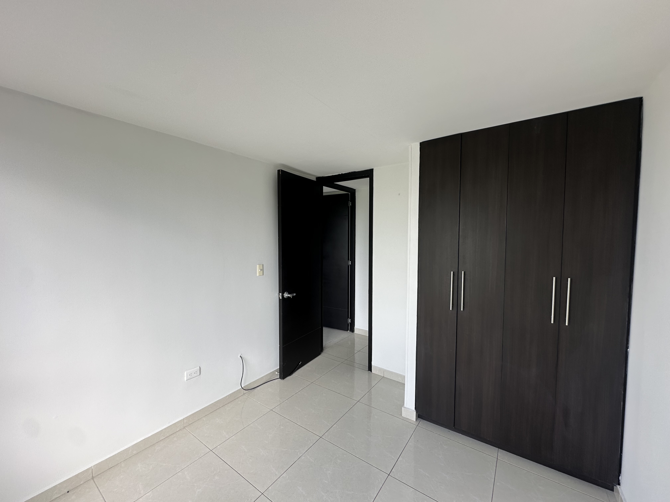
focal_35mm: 14
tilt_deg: -3.5
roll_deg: -1.4
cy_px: 251
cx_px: 335
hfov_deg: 102.1
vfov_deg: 85.7
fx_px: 271
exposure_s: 1/159
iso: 40
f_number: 2.2
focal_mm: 2.22
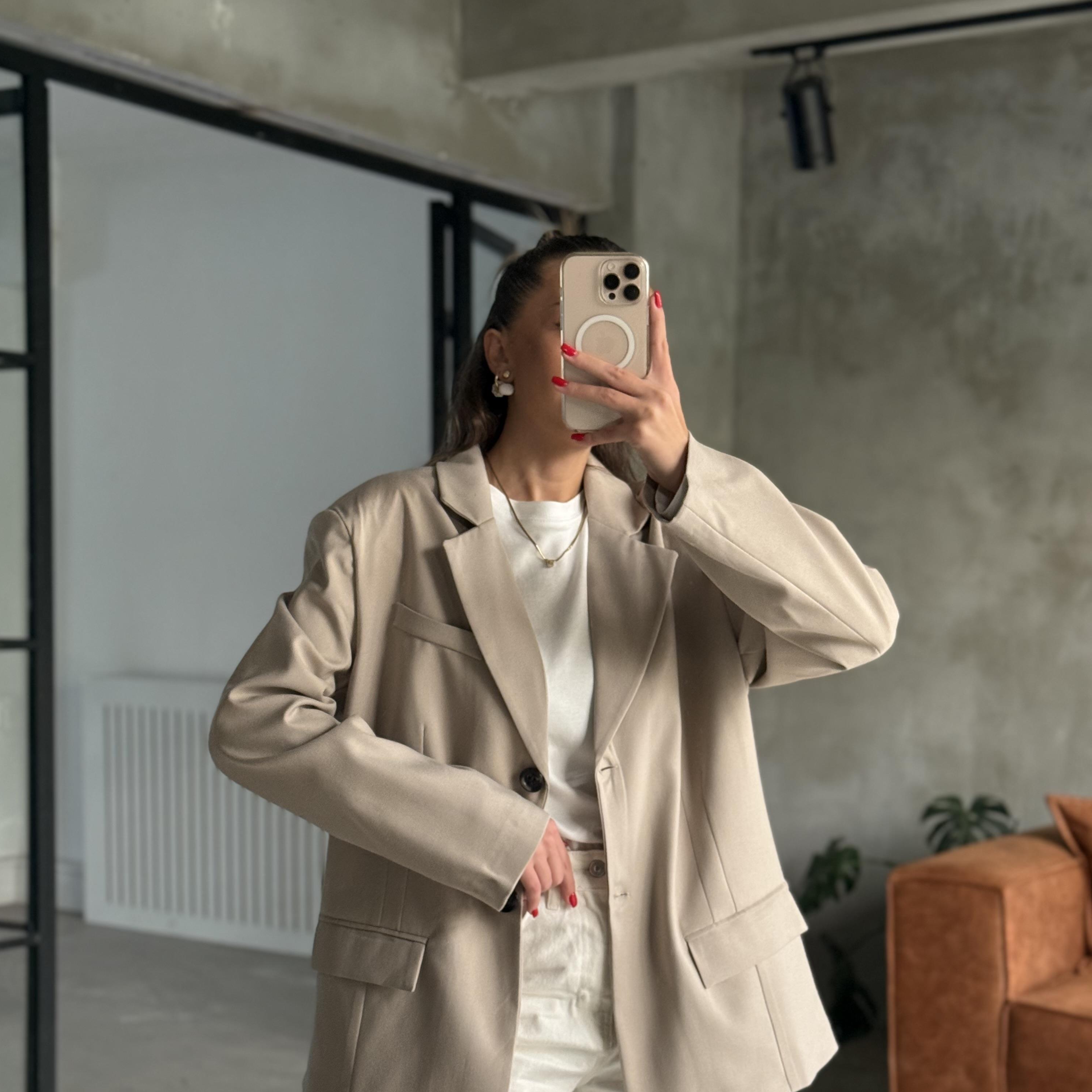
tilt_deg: -15.7
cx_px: 543
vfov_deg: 30.0
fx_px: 2034
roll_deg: -0.1
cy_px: 617
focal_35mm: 57
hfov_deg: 30.0
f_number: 1.78
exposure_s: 1/54
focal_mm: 6.76
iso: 250
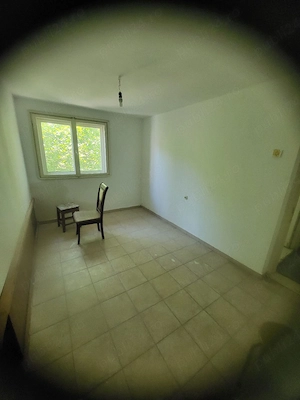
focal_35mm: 13
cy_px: 200
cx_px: 150
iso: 250
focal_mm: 1.74
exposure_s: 1/50.3
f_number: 2.2
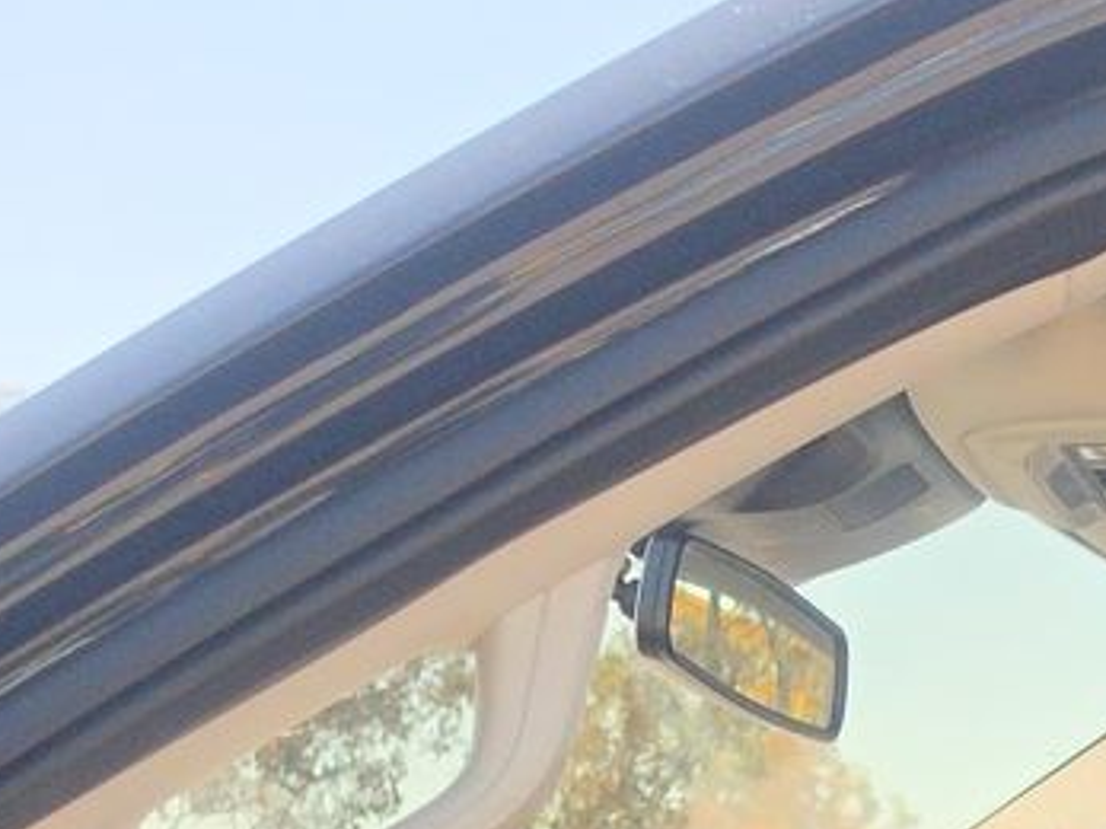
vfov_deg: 12.0
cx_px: 1275
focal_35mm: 106
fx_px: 3386
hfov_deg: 17.8
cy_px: 1782
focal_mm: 6.5
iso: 63
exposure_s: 1/2345
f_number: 1.4
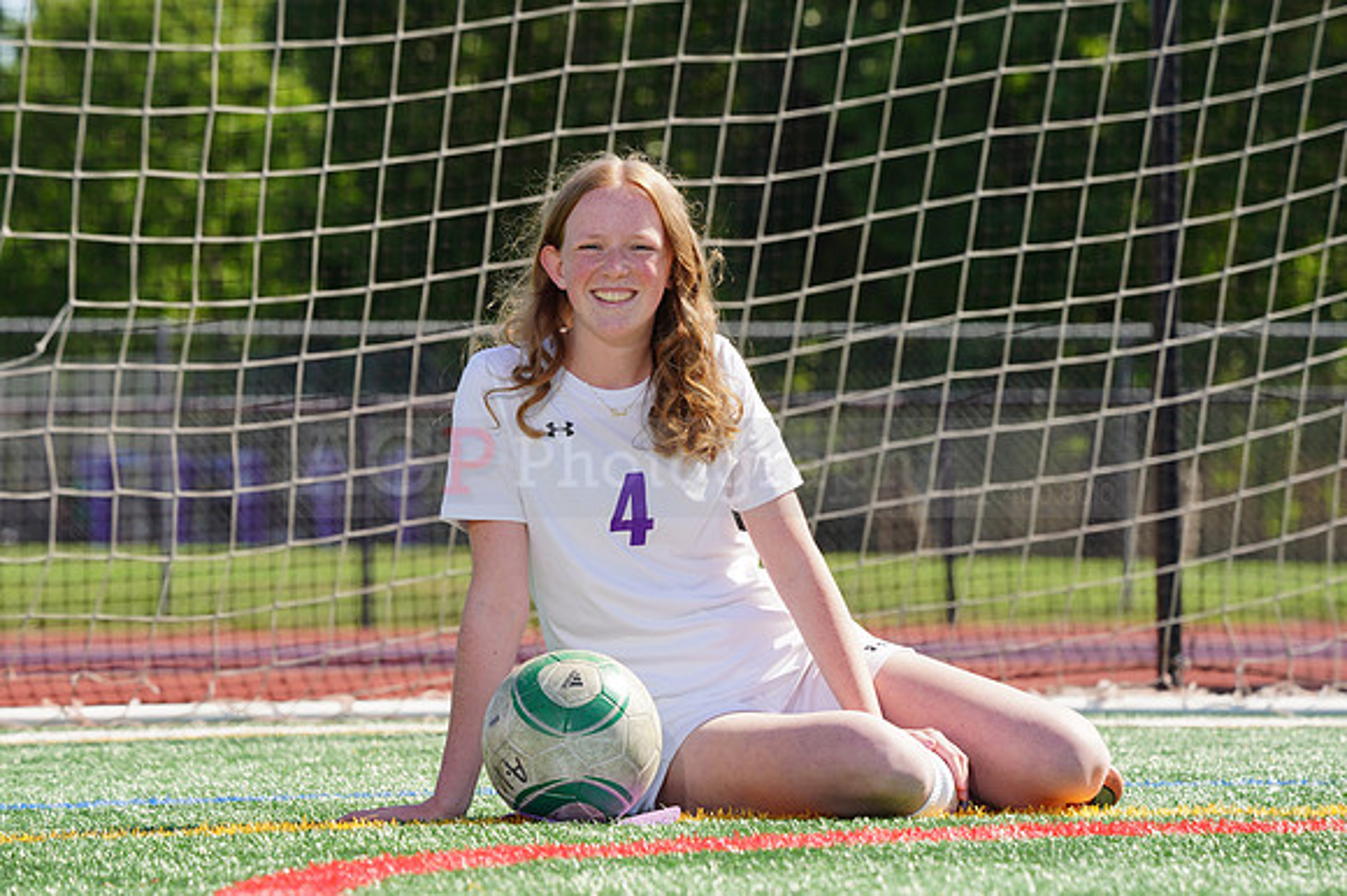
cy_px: 448
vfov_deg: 5.0
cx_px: 674
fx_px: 10321
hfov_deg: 7.5
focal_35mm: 276
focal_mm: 276
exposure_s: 1/250
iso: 200
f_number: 11
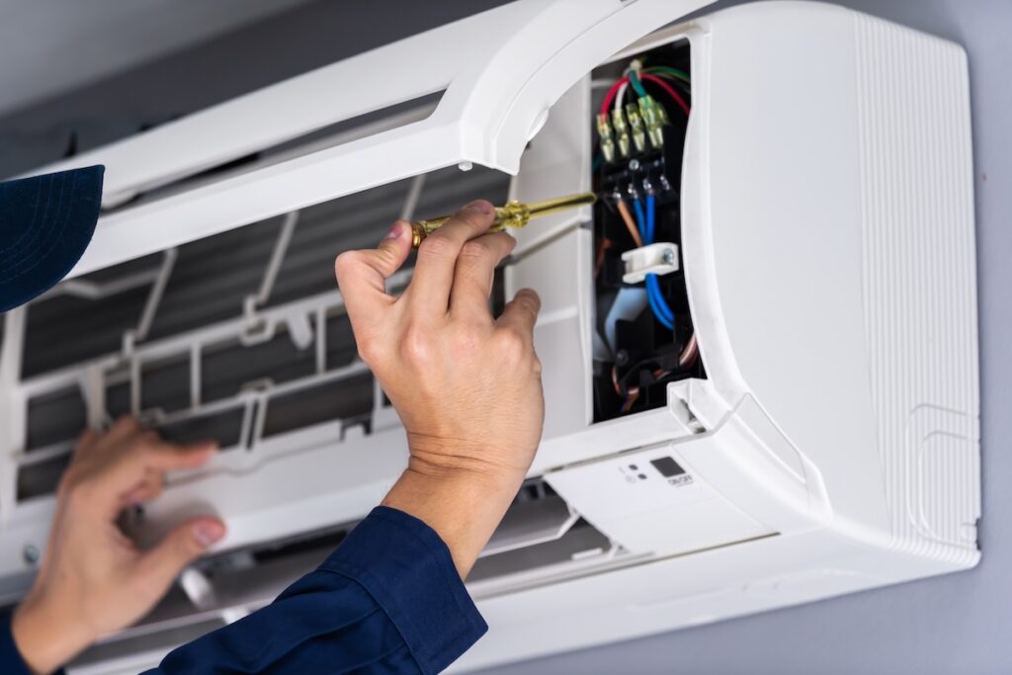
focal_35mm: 144
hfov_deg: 14.2
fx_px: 4048
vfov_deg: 9.5
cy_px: 338
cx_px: 506
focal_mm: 144
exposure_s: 1/200
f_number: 4
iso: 400
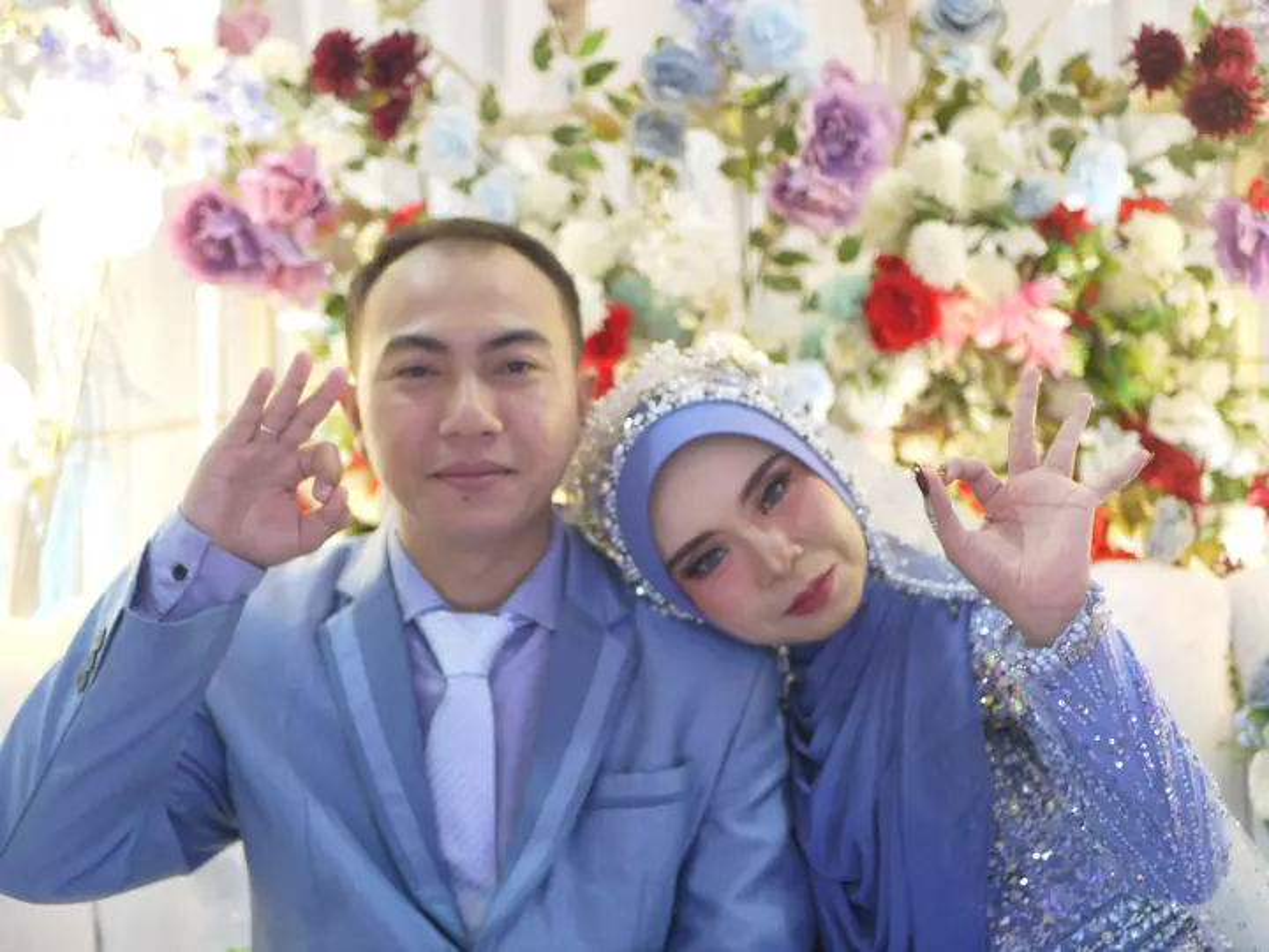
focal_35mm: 50
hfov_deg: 38.2
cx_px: 634
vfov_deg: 29.1
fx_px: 1833
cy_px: 476
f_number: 1.7
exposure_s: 1/60
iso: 640
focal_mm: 25
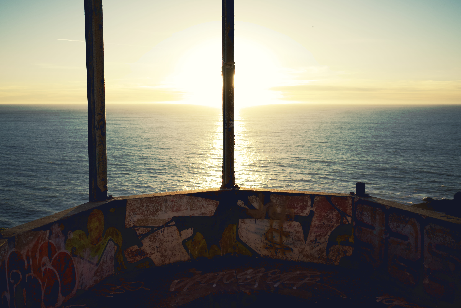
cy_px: 154
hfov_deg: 54.4
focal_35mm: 35
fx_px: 448
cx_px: 230
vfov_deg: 37.9
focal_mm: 35
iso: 100
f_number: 2.8
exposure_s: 1/1000
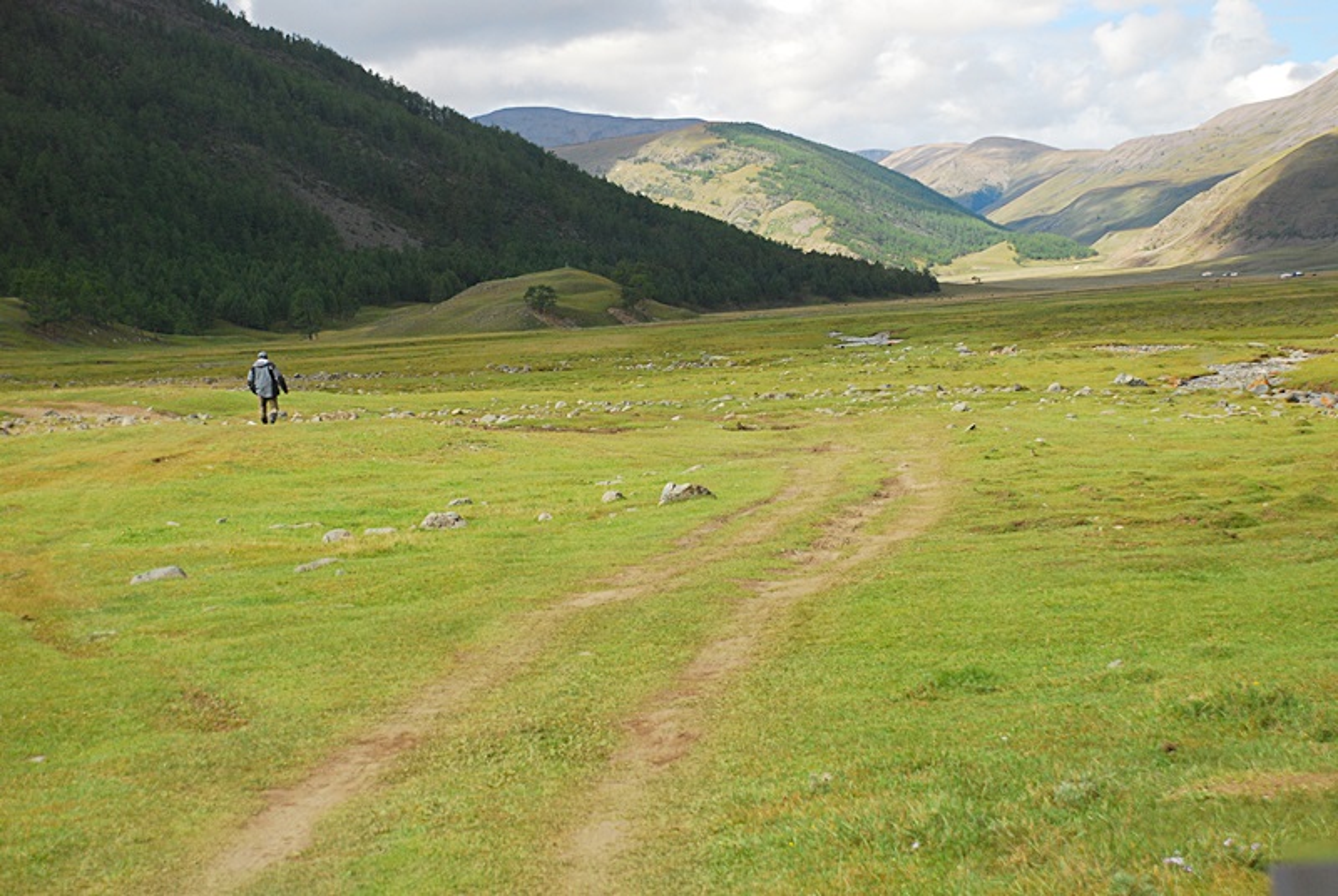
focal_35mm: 78
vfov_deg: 17.6
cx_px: 669
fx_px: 2903
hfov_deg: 26.0
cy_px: 448
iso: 400
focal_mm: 52
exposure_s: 1/800
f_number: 5.6
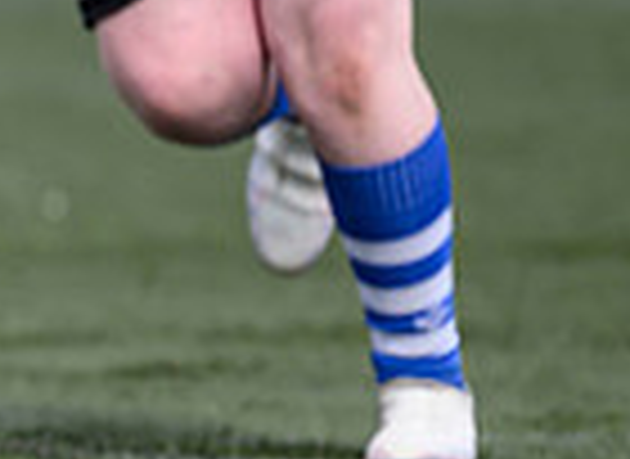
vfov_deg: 0.7
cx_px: -871
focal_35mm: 1961
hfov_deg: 1.0
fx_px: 35326
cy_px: -180
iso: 500
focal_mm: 400
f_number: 3.5
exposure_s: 1/2500
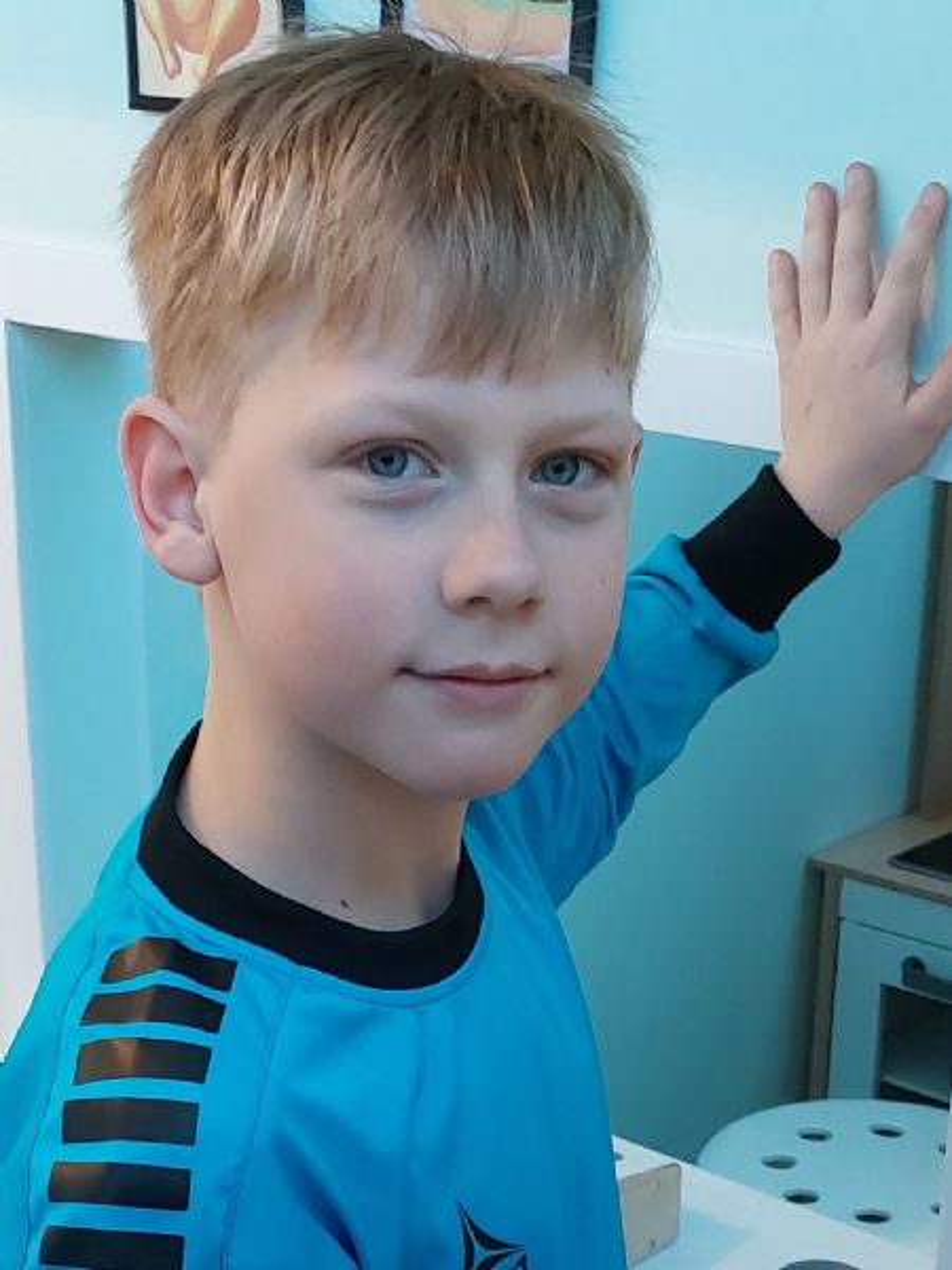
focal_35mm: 24
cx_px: 476
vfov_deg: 71.6
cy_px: 635
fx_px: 880
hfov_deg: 56.8
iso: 320
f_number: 1.8
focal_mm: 5.23
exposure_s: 1/100
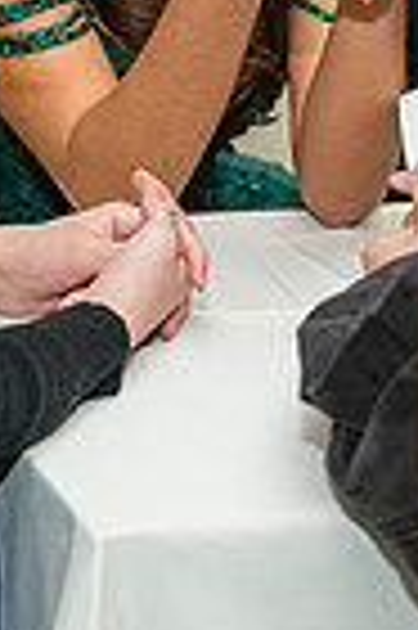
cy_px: -196
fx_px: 2758
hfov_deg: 8.5
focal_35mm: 158
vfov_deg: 12.6
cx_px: 562
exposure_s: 1/250
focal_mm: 38
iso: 1600
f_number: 2.8
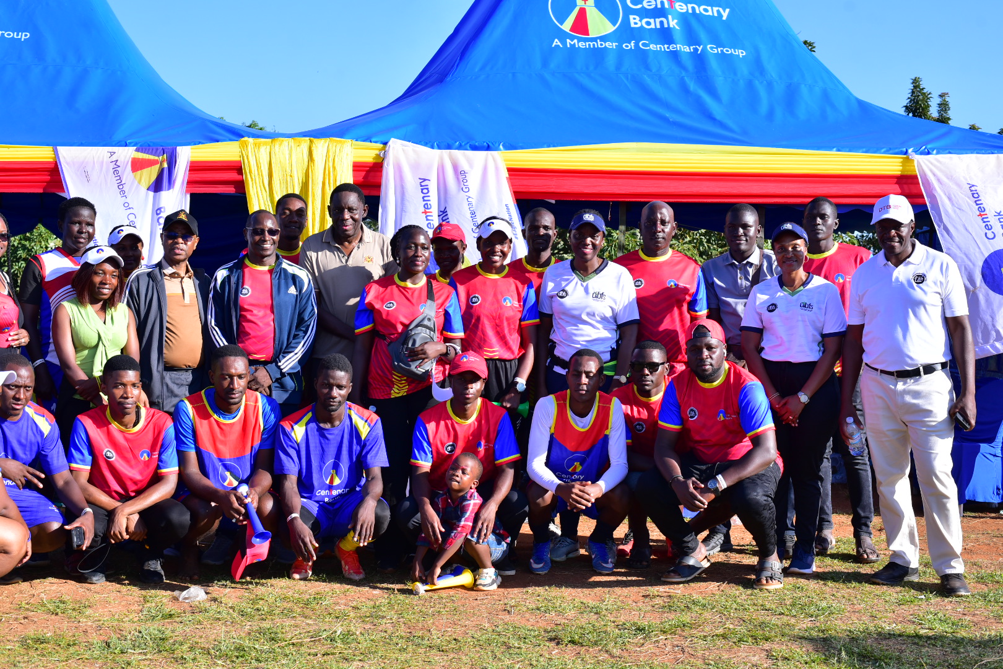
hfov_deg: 39.6
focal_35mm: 50
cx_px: 502
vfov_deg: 27.0
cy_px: 334
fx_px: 1393
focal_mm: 50
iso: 320
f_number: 6.3
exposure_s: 1/800
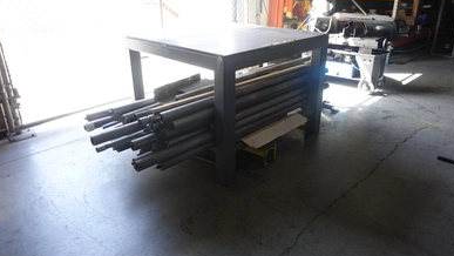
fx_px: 313
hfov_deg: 71.9
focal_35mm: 26
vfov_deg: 44.3
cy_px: 110
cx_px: 225
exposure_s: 1/250
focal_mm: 8.8
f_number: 1.8
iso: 320
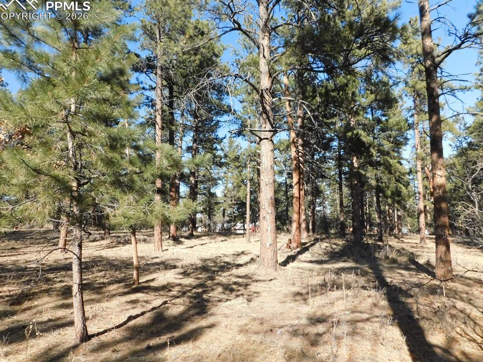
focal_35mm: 24
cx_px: 244
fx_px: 335
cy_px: 181
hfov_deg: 71.6
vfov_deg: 56.8
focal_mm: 4
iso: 800
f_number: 6
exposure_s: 1/1250
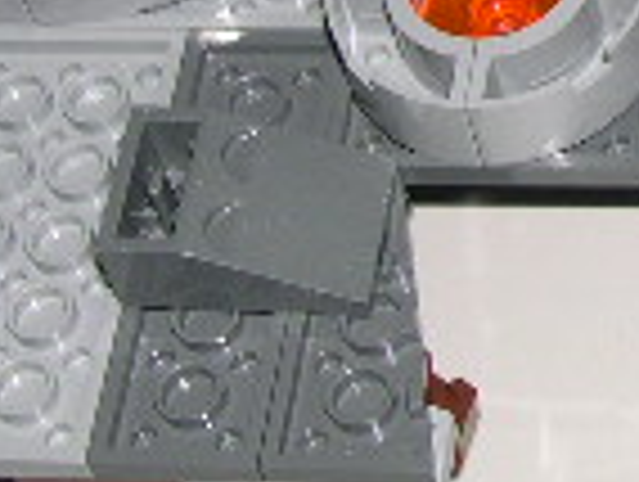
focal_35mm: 171
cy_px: -297
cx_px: 1030
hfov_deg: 11.0
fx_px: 3162
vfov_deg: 8.5
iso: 100
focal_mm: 8
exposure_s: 1/60
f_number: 7.6
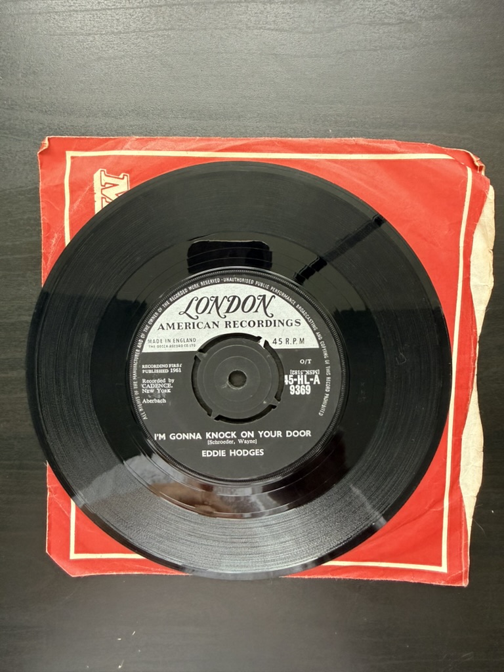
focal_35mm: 24
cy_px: 336
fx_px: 466
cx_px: 252
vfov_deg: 71.6
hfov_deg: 56.8
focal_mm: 2.22
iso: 320
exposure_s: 1/81
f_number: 2.2
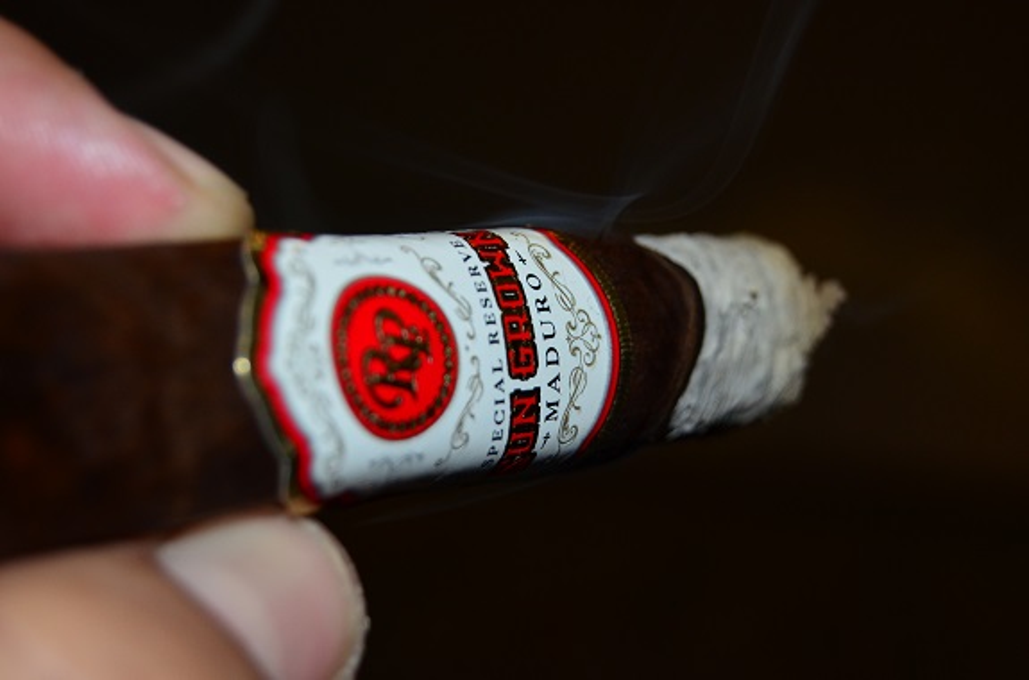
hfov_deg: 24.7
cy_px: 340
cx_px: 514
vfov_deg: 16.5
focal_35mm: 82
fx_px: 2352
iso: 560
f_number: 5.6
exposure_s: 1/60
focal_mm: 55
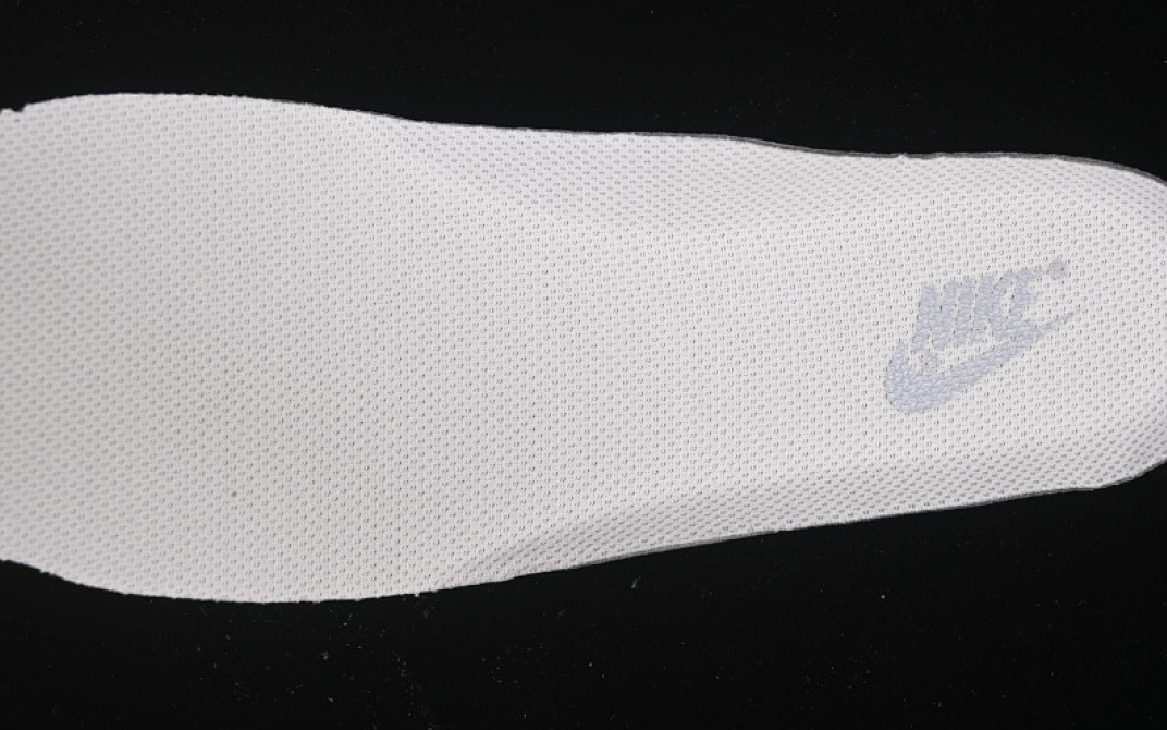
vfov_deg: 16.9
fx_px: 2449
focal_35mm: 77
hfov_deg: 26.8
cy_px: 340
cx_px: 580
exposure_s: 1/80
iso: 160
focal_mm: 50
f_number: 7.1
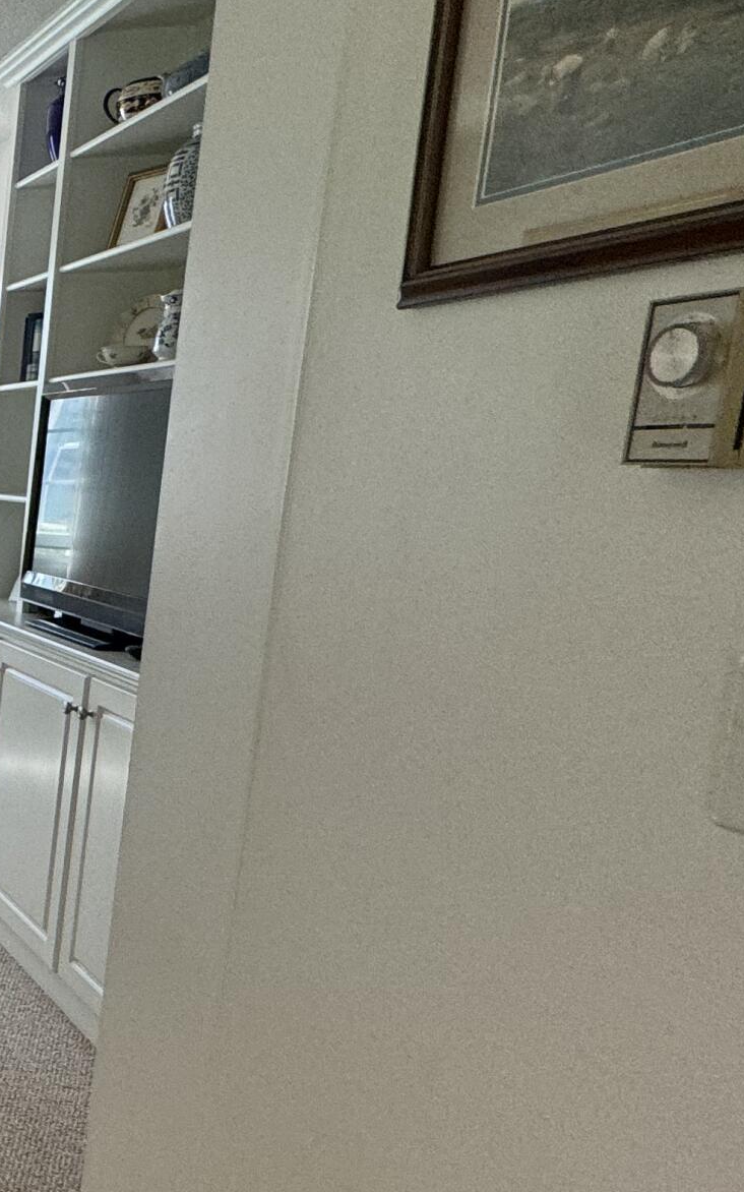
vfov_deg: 51.4
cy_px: 668
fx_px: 1233
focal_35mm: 38
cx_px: -695
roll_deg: -0.4
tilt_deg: -10.8
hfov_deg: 20.0
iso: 100
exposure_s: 1/120
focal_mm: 2.22
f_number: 2.2
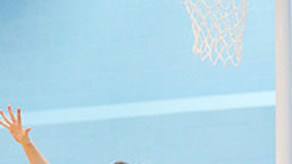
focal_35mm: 176
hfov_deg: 12.2
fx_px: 1362
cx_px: 65
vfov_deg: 6.8
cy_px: 255
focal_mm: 70
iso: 5000
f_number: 2.8
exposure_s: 1/400
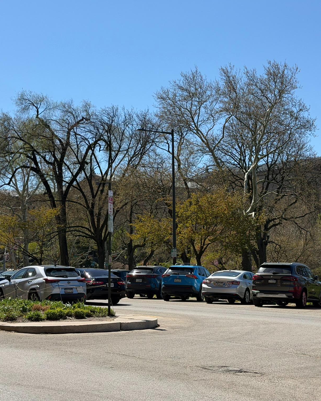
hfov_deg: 24.2
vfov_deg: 30.0
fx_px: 748
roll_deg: +0.1
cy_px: 200
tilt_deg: +5.0
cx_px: 155
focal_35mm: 63
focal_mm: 6.76
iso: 64
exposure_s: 1/5208
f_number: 1.78
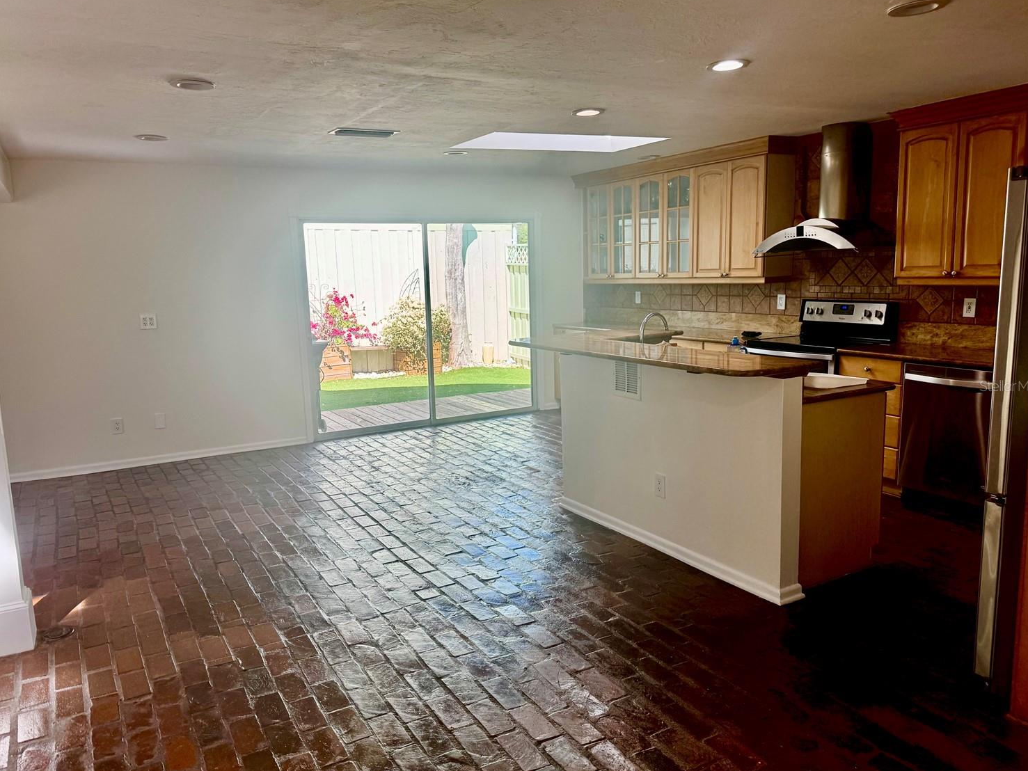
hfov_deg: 67.3
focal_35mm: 26
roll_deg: +1.8
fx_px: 772
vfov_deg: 53.1
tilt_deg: -9.5
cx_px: 489
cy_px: 386
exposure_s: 1/323
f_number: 1.78
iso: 80
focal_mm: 6.76
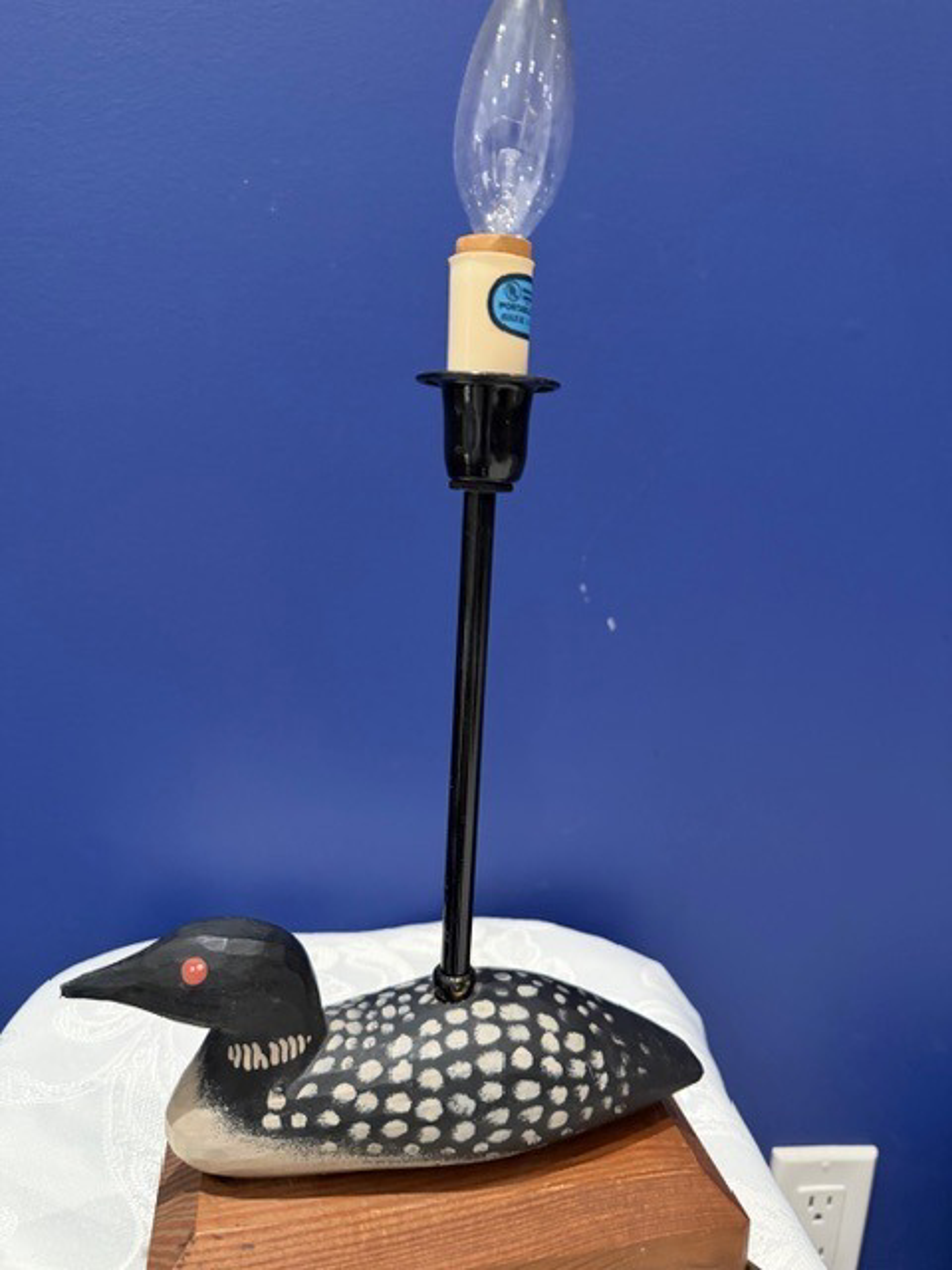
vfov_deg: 71.6
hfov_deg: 56.8
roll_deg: -3.4
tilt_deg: -9.0
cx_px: 476
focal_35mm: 24
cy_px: 635
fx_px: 880
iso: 1000
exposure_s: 1/40
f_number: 1.78
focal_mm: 6.76
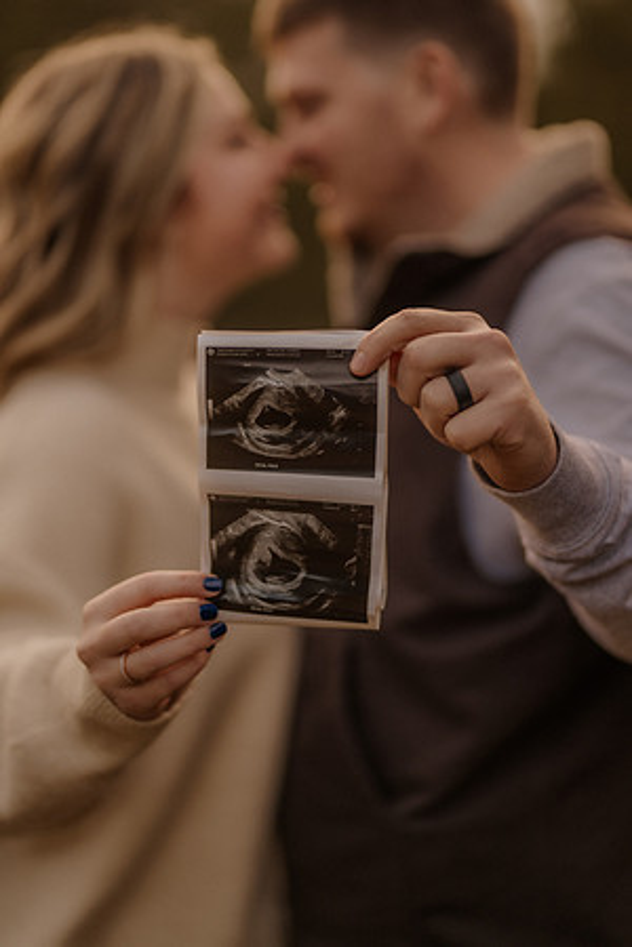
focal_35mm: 85
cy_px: 474
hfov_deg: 16.1
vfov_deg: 23.9
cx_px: 316
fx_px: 2238
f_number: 1.4
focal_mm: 85
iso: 320
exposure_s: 1/1000
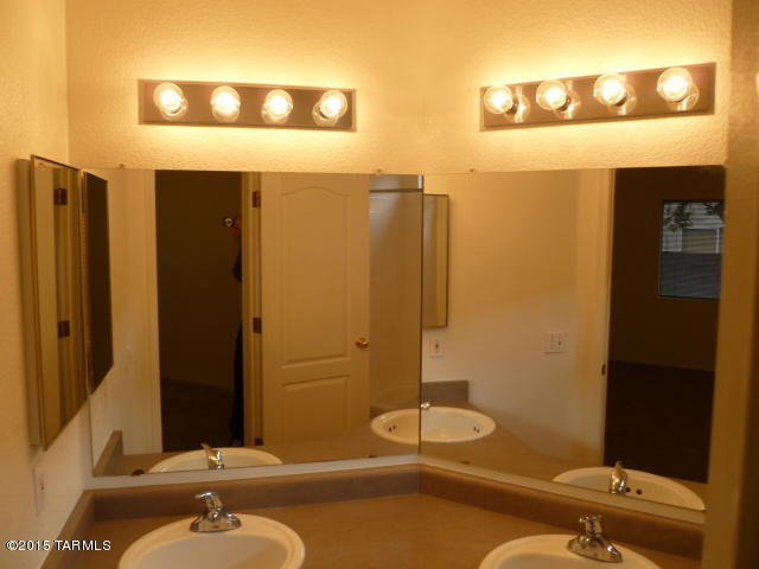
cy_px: 284
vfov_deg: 49.7
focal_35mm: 28
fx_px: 614
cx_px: 380
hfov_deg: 63.4
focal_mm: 5
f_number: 3.3
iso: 80
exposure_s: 1/40
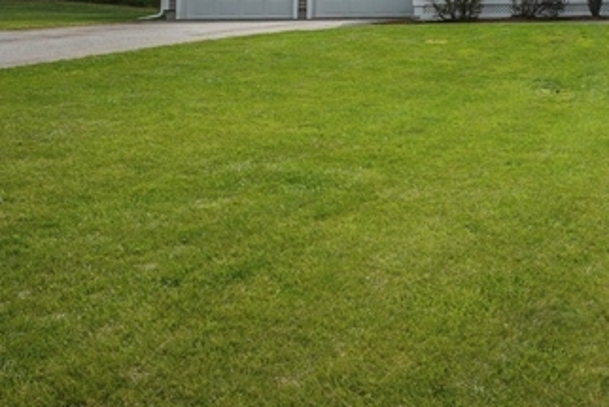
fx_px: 914
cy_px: -132
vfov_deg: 22.3
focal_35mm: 54
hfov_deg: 33.6
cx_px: 615
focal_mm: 17
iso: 100
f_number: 8
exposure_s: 1/60
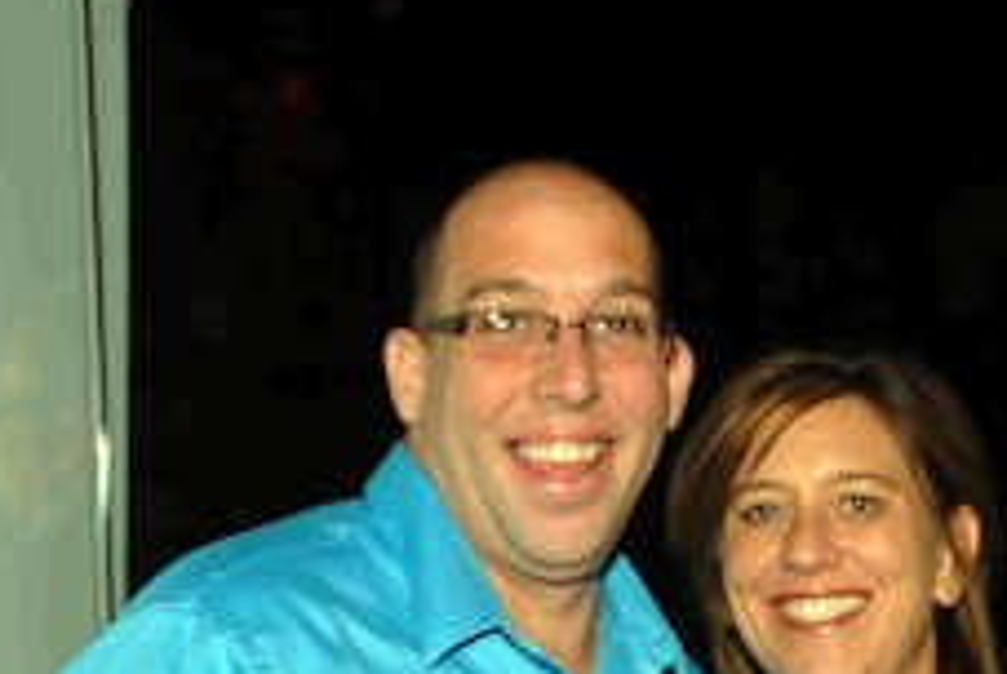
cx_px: 652
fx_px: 3109
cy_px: 532
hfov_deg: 18.4
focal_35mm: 111
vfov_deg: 12.3
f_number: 5.6
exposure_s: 1/250
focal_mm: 42
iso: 100
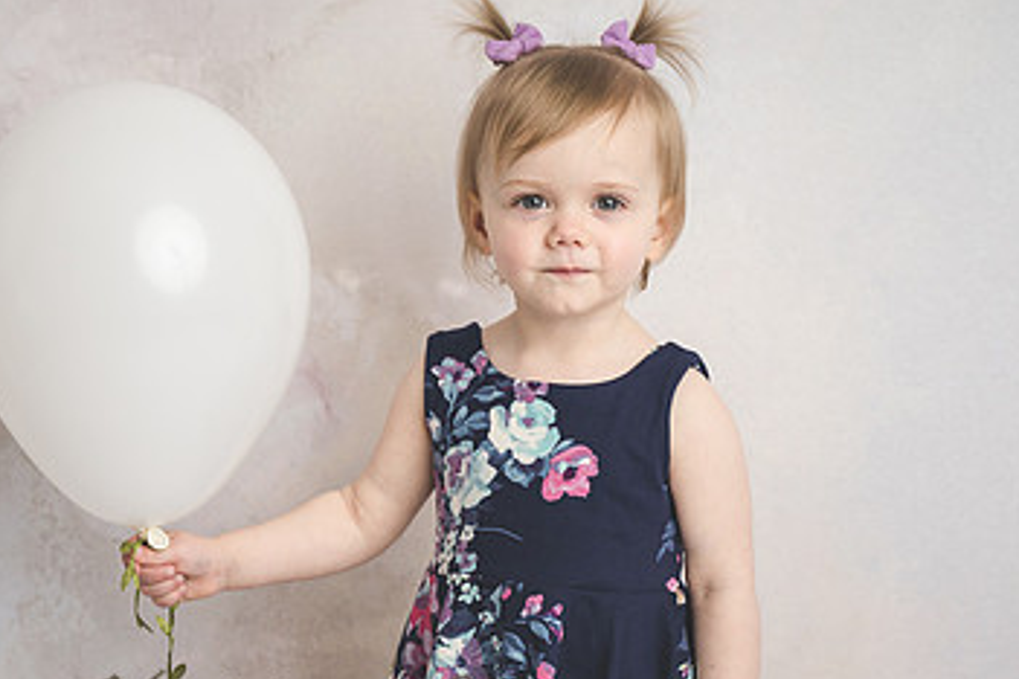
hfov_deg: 23.6
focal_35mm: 86
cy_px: 555
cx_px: 496
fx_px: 2434
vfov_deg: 15.8
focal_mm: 43
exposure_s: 1/200
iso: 100
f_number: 3.5
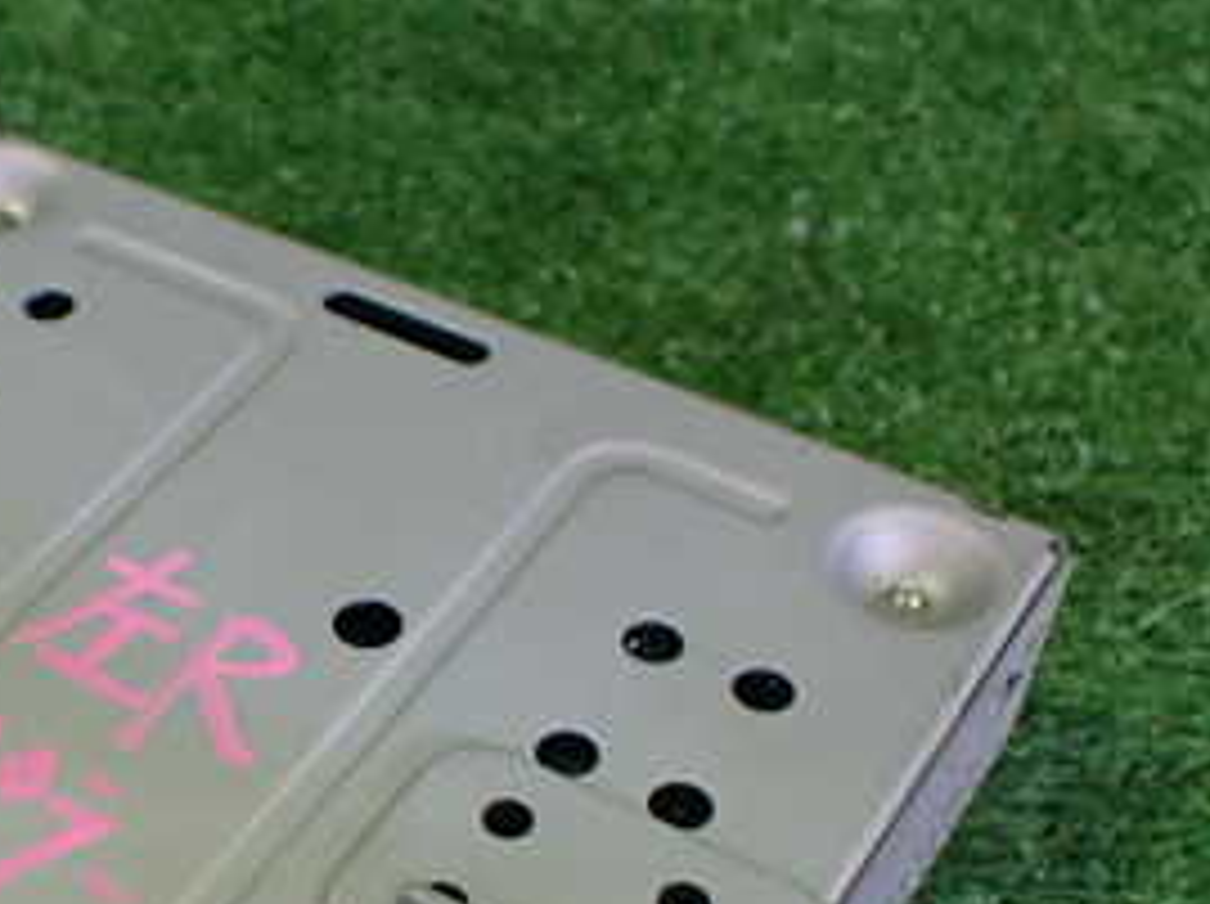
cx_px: 126
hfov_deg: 28.0
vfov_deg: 21.5
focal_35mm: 67
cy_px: 756
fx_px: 2339
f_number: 2.3
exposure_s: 1/80
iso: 800
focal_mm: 5.4
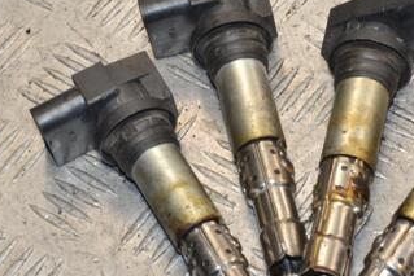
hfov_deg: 16.1
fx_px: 1460
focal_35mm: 127
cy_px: 162
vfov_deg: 10.8
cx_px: 288
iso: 800
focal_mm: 45
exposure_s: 1/200
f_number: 6.3
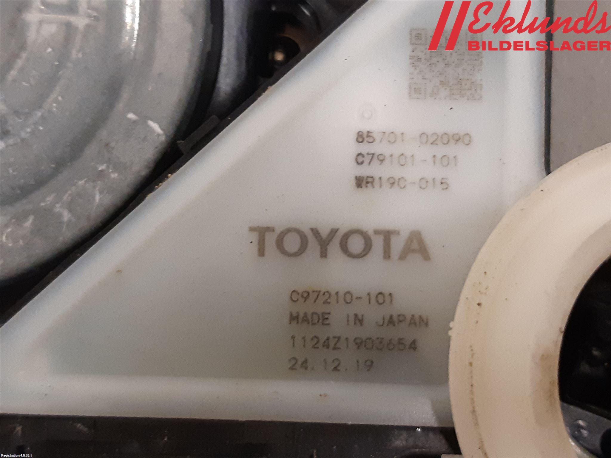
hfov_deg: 67.3
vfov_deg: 53.1
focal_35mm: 26
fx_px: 459
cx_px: 306
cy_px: 229
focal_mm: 3.93
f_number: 1.7
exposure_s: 1/50
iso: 320
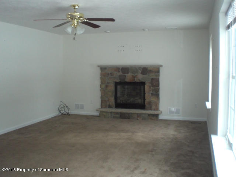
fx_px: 259
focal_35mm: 38
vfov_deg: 37.7
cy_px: 88
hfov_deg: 49.0
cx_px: 118
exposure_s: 1/60
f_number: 3.1
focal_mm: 6.3
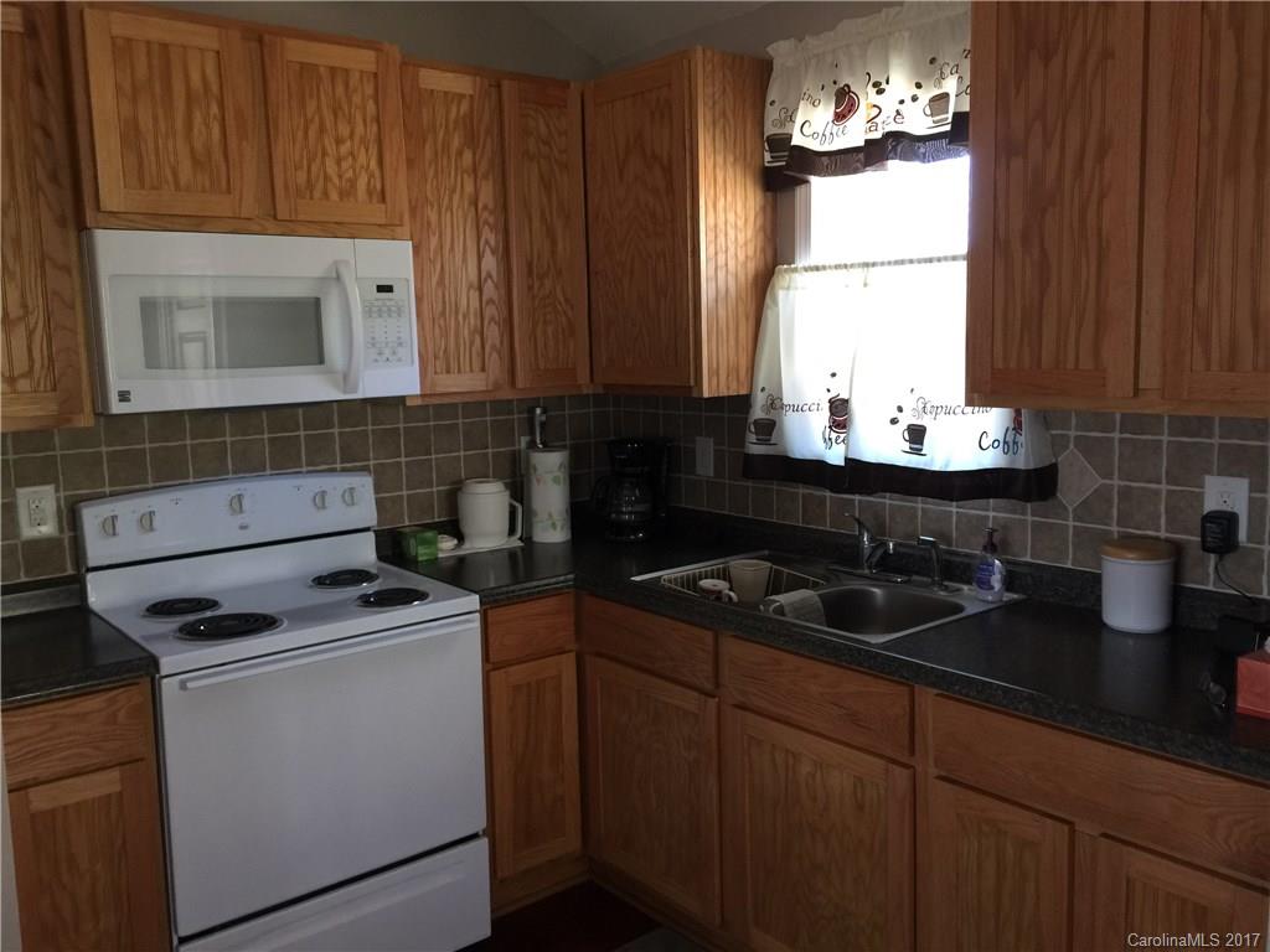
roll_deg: +0.8
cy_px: 476
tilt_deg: -7.5
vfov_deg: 48.2
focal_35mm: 29
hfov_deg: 61.7
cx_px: 635
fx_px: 1064
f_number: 2.2
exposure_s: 1/15
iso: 50
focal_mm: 4.15
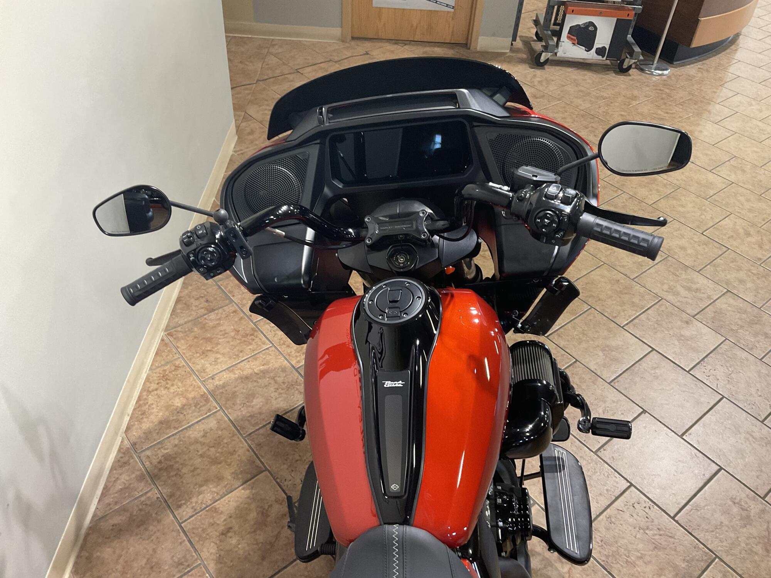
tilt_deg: -42.2
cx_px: 386
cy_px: 289
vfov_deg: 48.2
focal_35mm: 29
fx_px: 646
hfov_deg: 61.7
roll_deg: -4.4
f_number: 1.8
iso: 125
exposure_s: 1/60
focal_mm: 3
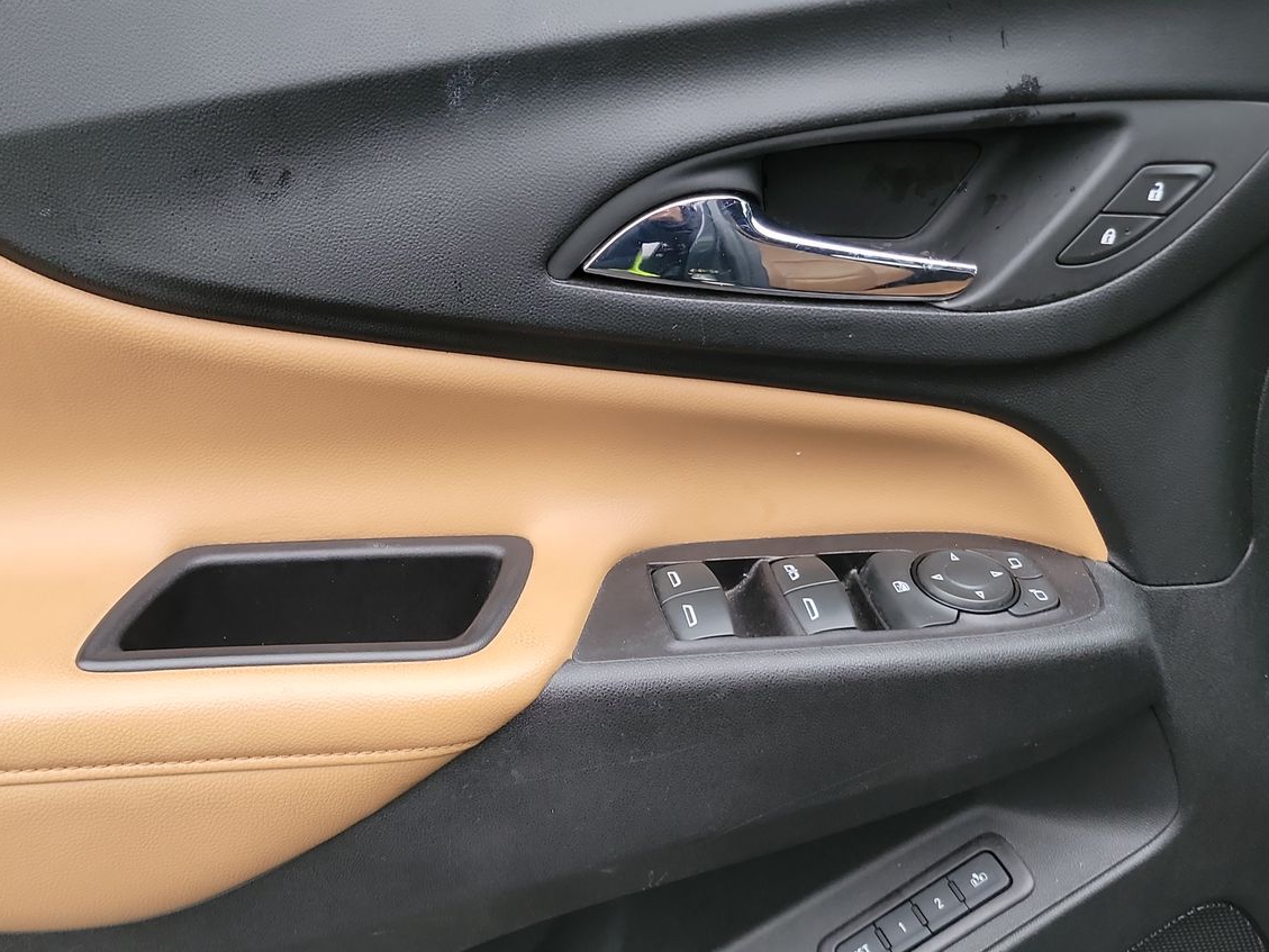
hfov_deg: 53.3
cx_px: 463
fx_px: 1247
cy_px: 565
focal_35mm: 34
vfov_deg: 41.6
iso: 385
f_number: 1.8
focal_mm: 6.7
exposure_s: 1/59
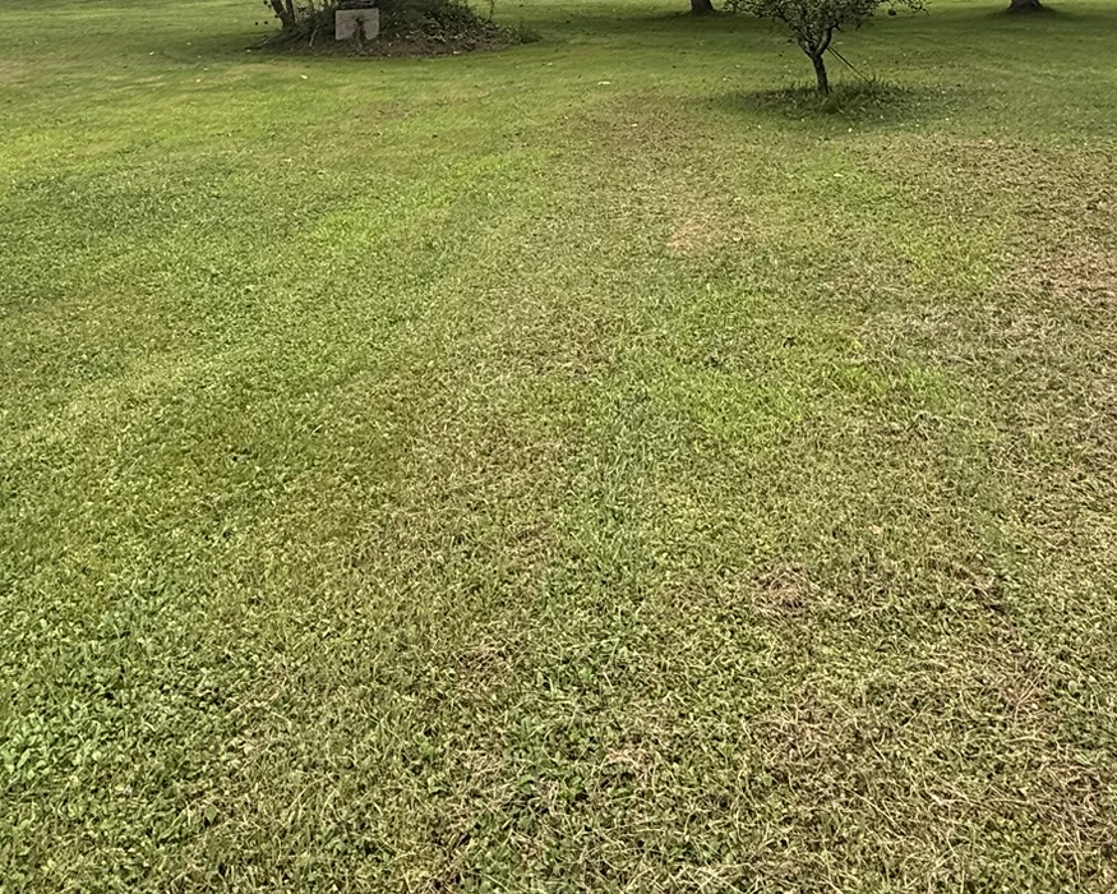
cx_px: 591
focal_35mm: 32
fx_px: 1058
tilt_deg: -2.5
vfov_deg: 40.4
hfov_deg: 55.6
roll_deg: +0.8
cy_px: 10
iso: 64
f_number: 2.2
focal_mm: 2.22
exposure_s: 1/1497
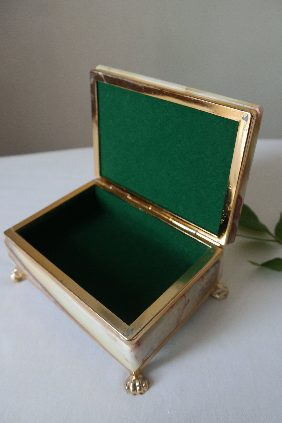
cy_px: 212
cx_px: 141
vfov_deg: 61.9
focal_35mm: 30
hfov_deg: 43.6
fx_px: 352
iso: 800
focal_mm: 20
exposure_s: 1/50
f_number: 5.6
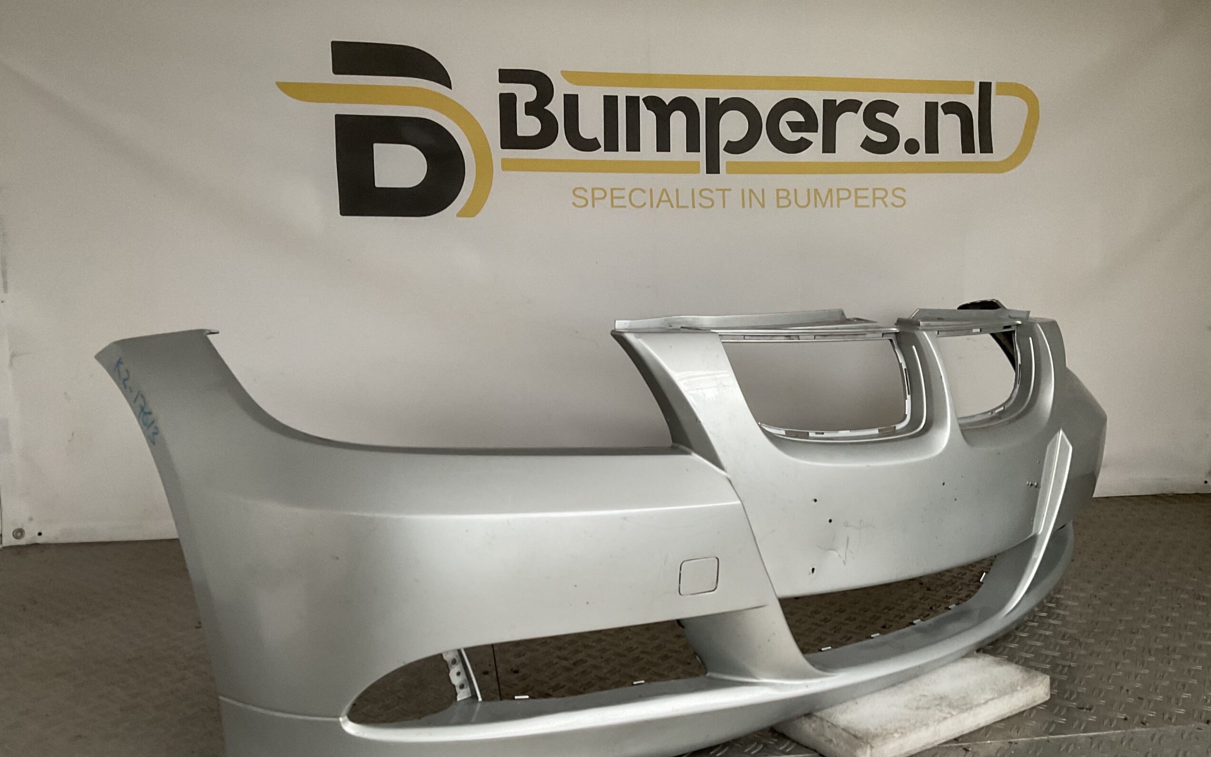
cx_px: 602
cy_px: 437
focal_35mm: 31
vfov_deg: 40.5
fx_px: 1023
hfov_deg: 61.2
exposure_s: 1/60
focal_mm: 3
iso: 80
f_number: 1.8
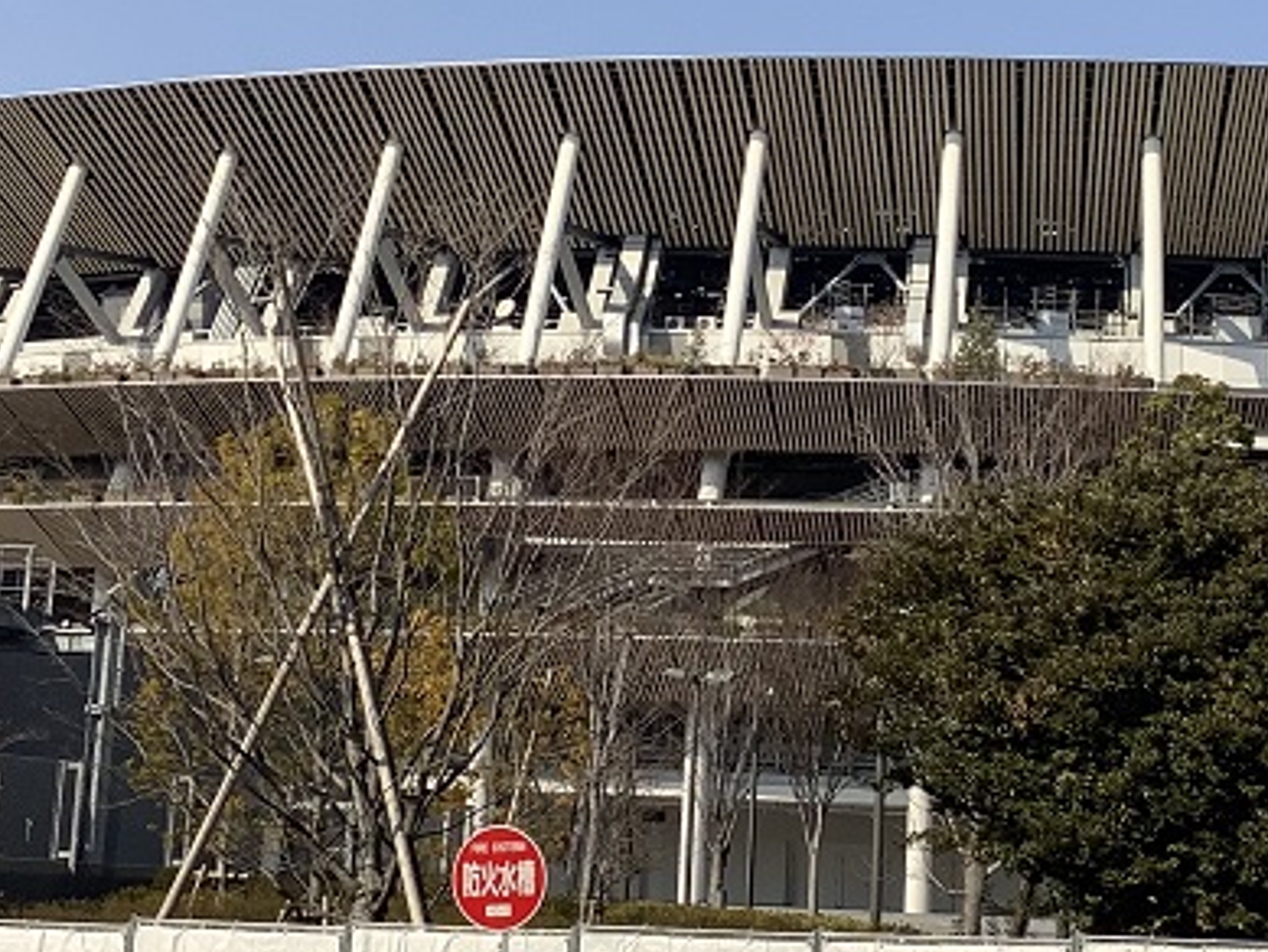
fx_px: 2858
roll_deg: -4.0
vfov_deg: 18.9
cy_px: 439
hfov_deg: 24.9
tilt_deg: +10.1
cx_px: 838
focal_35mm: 78
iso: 25
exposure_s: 1/1698
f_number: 2.4
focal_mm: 3.3
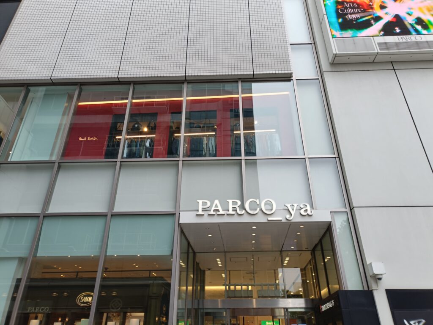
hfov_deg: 69.4
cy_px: 162
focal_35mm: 25
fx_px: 313
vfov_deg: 54.9
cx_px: 216
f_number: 1.7
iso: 100
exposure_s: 1/100
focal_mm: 4.7
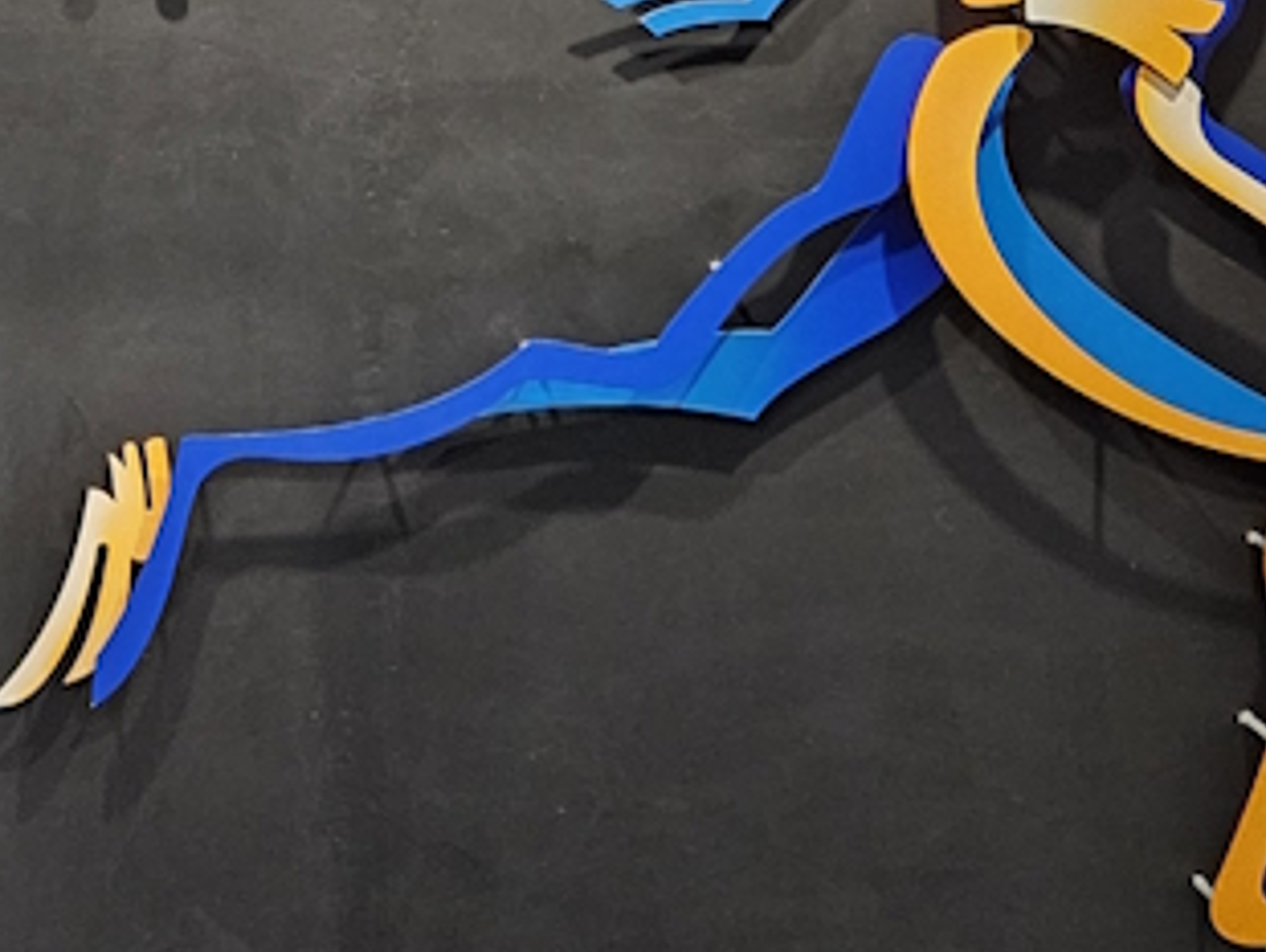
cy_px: -421
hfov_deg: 20.8
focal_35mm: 89
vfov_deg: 15.5
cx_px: -172
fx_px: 3257
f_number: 1.8
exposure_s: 1/40
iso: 640
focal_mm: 5.4
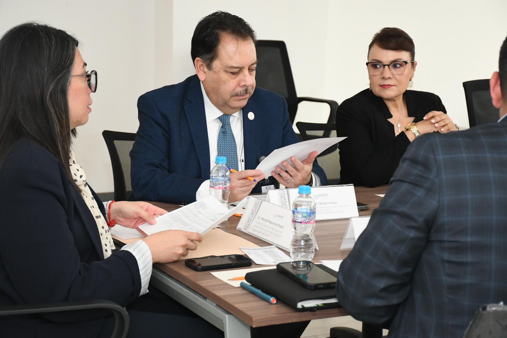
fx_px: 1098
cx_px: 254
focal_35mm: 78
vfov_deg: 17.5
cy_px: 169
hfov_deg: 26.0
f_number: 5.6
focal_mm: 52
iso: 2000
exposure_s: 1/160
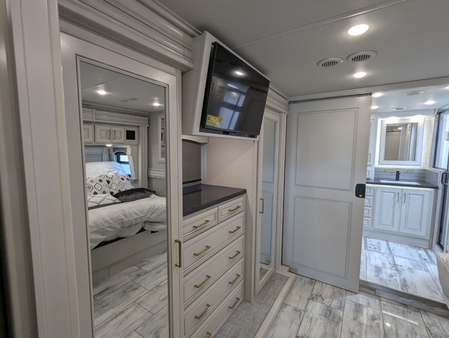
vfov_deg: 78.2
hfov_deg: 94.4
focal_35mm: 16
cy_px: 169
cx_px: 224
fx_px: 208
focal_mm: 2.35
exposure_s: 1/109
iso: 174
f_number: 2.2
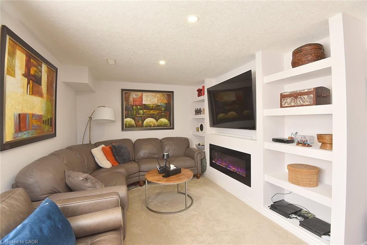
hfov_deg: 96.8
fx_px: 163
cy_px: 122
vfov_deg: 73.7
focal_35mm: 16
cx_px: 184
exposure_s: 1/60
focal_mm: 16
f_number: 6.3
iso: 500
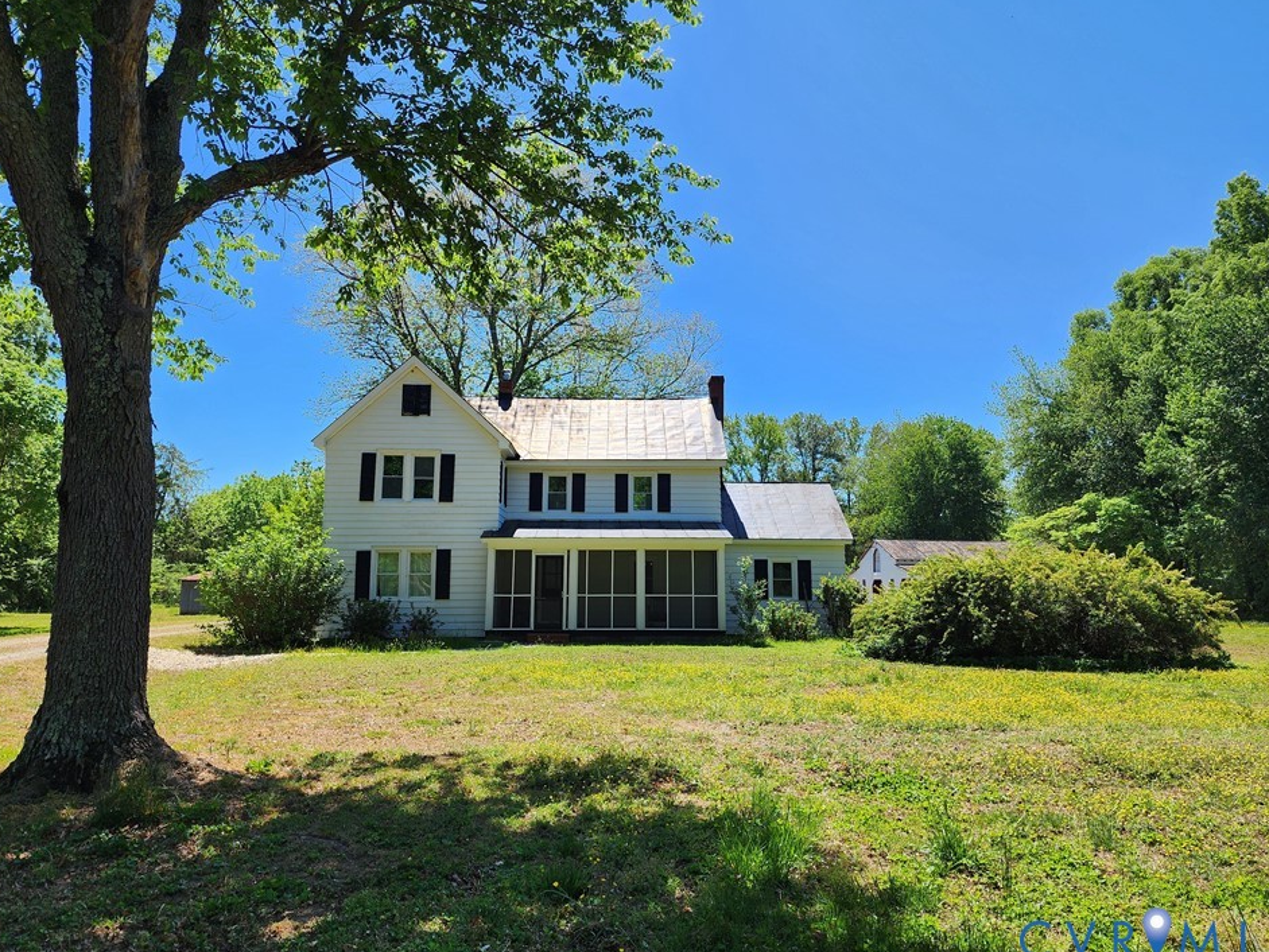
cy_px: 459
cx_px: 605
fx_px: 917
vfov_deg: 54.9
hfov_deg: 69.3
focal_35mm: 25
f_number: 1.8
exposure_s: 1/761
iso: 12
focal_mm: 6.4
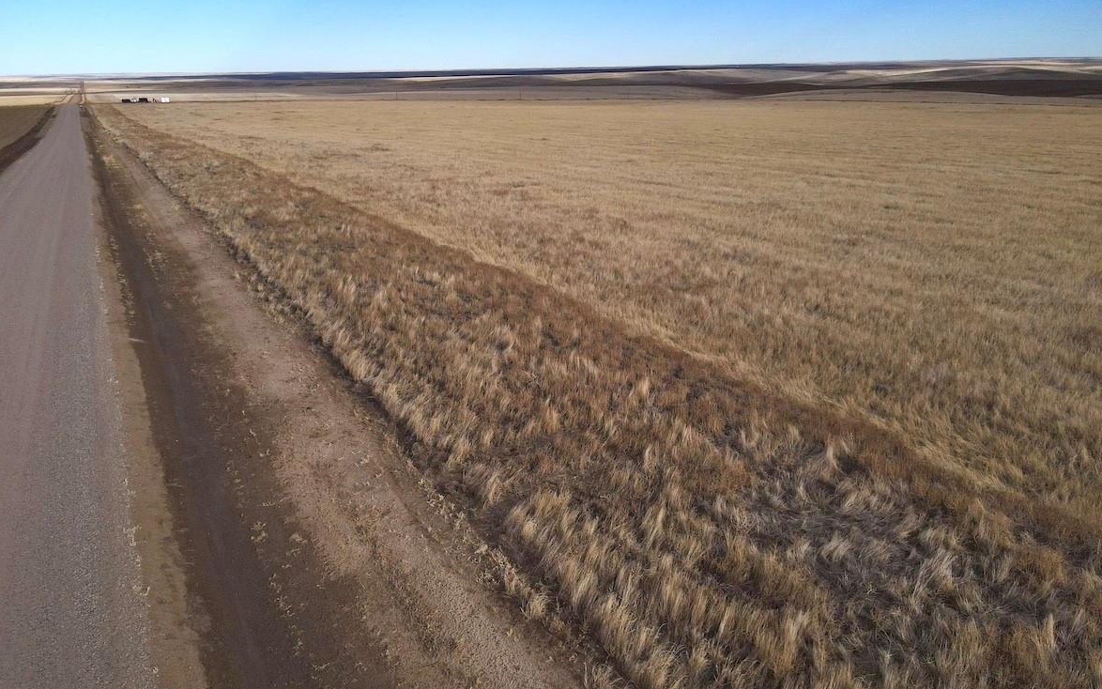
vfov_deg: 47.5
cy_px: 382
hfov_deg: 70.4
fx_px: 781
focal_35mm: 26
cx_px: 540
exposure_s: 1/100
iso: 100
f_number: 2.8
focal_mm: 4.5
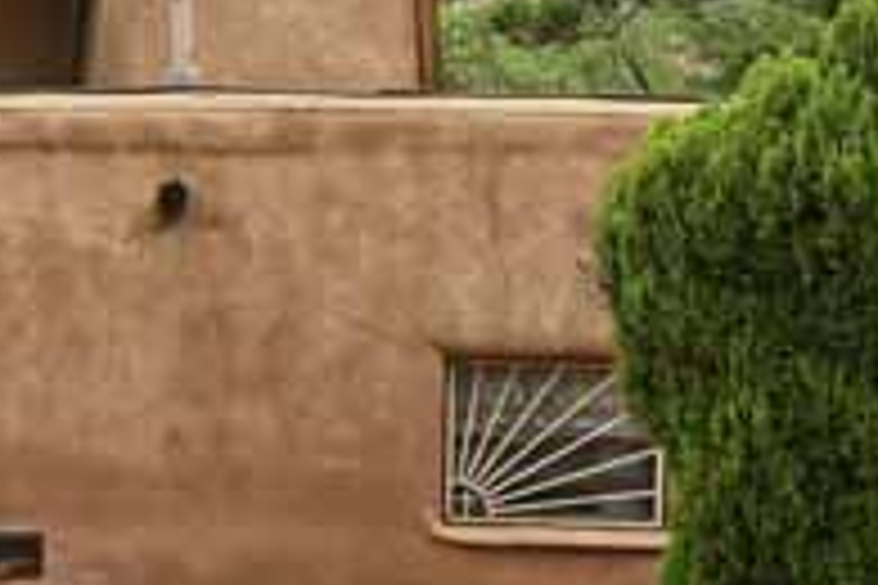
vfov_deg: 10.8
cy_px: 178
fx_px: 3097
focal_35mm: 127
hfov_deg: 15.3
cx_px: -288
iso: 64
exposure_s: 1/250
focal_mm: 31
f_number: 5
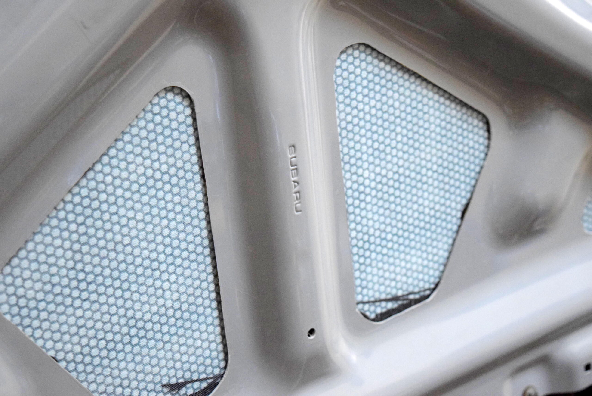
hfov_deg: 29.8
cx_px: 296
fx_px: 1111
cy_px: 198
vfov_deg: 20.2
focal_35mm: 68
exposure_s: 1/60
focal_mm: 45
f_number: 5
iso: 4000
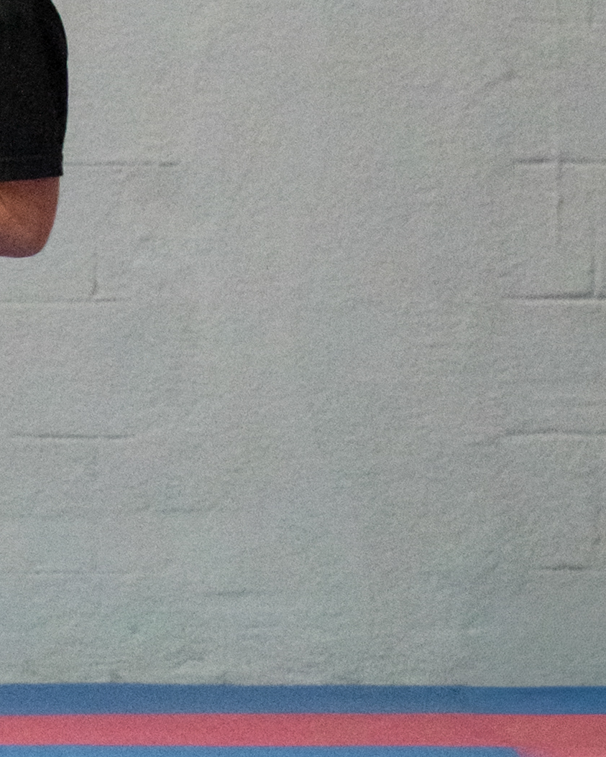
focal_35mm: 431
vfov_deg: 4.5
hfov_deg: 3.6
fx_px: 9664
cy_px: 194
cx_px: -321
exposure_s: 1/320
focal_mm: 70
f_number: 4
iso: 5000
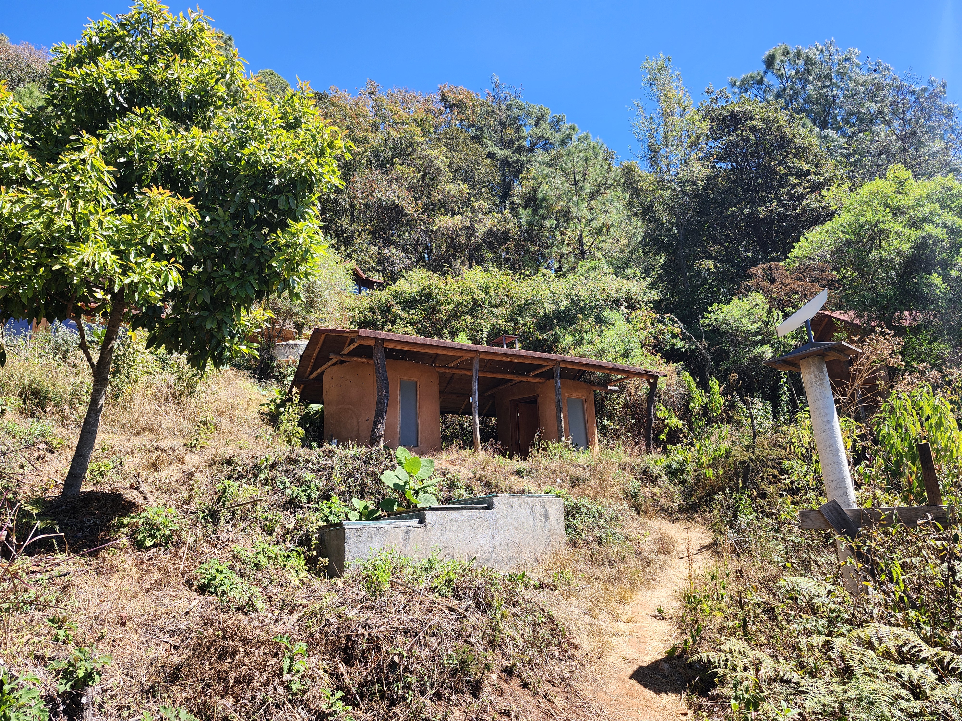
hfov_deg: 73.9
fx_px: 639
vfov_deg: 58.9
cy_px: 360
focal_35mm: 23
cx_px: 481
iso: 25
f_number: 1.8
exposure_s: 1/560
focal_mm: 5.54
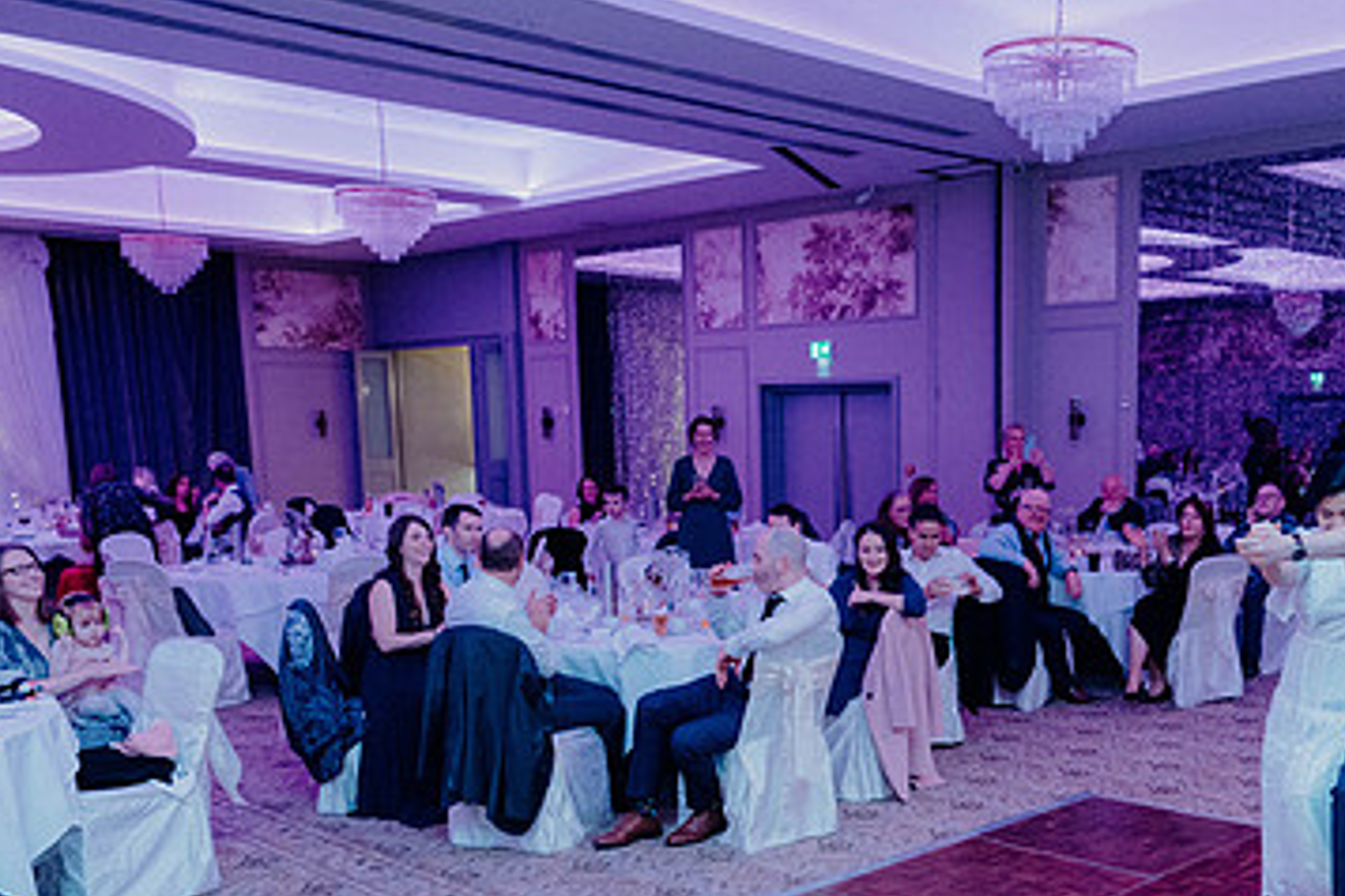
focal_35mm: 39
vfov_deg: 33.5
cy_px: 672
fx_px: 1457
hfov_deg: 48.3
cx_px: 946
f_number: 3.5
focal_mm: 24
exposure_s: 1/160
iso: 3200
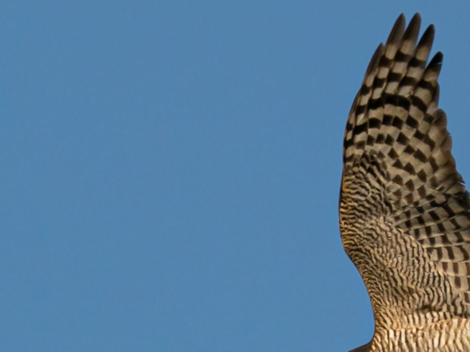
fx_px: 20187
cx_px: 347
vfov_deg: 1.0
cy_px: 294
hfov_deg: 1.3
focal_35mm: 1487
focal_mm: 600
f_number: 6.3
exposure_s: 1/2000
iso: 320
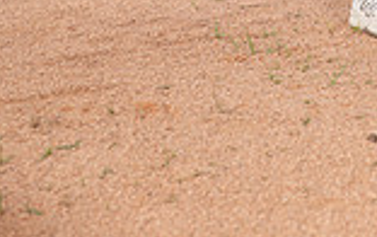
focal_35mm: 191
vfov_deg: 6.6
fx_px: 1965
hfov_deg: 10.9
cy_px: -300
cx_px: 360
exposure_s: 1/320
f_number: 6.3
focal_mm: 65
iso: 200
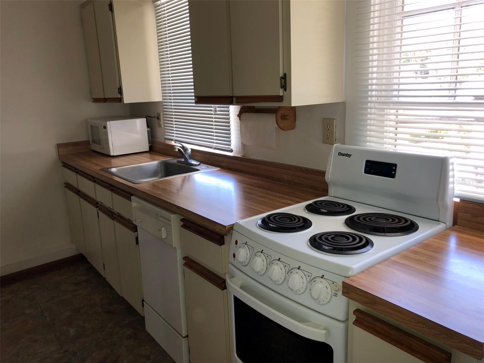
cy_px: 182
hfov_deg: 63.4
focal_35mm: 28
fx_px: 391
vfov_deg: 49.7
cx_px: 242
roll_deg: +2.4
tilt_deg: -12.5
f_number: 1.8
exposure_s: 1/35
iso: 20
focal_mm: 3.99
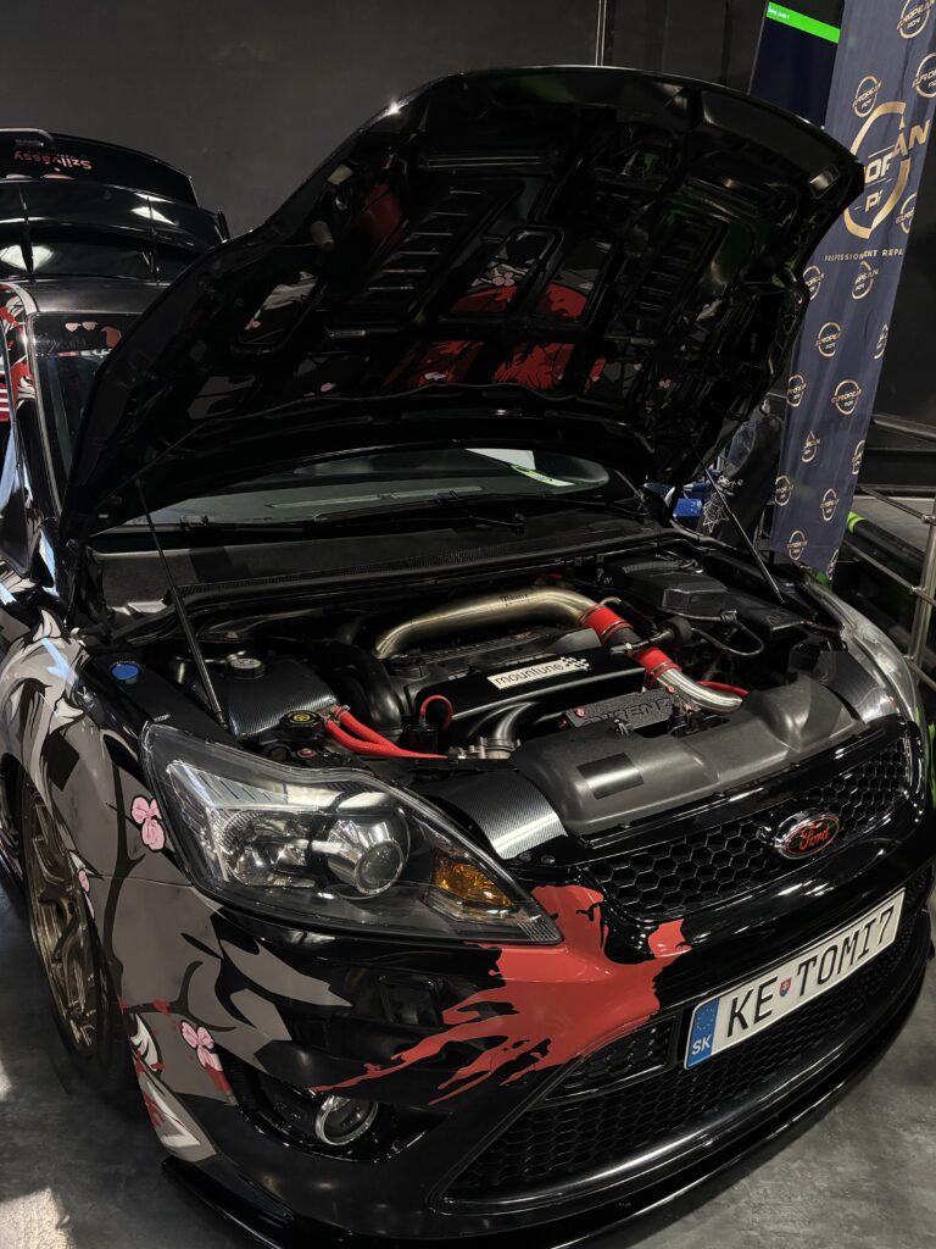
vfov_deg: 67.3
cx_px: 468
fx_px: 937
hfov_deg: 53.1
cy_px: 624
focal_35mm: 26
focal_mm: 5.96
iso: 320
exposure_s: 1/50
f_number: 1.6
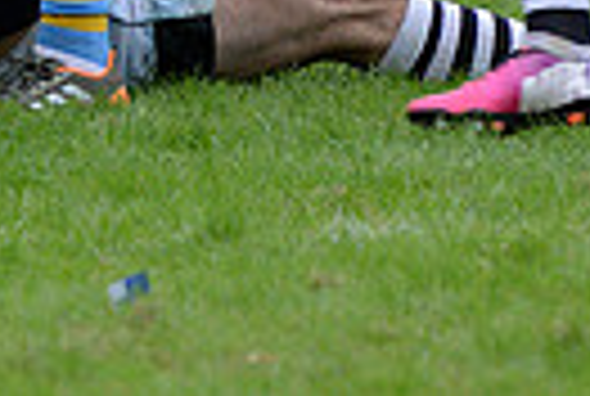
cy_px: -470
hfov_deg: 1.7
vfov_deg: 1.2
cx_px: 72
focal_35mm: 1193
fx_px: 19596
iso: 2000
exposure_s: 1/500
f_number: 4
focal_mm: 270
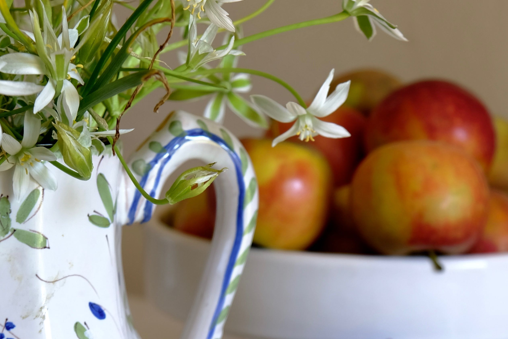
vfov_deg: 11.2
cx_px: 352
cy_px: 344
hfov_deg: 16.9
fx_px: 1707
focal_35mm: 121
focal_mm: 34.3
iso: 320
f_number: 4
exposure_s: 1/60
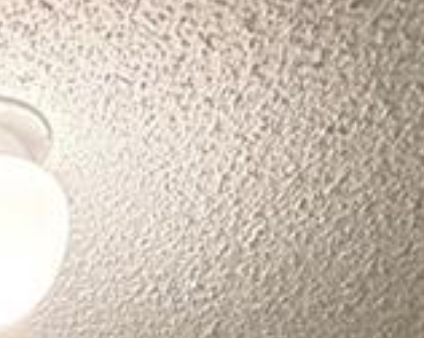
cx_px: -94
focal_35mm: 104
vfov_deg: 8.4
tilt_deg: -8.0
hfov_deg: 17.5
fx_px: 1303
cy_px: 1309
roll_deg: -1.3
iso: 800
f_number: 2.2
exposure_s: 1/60
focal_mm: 2.22
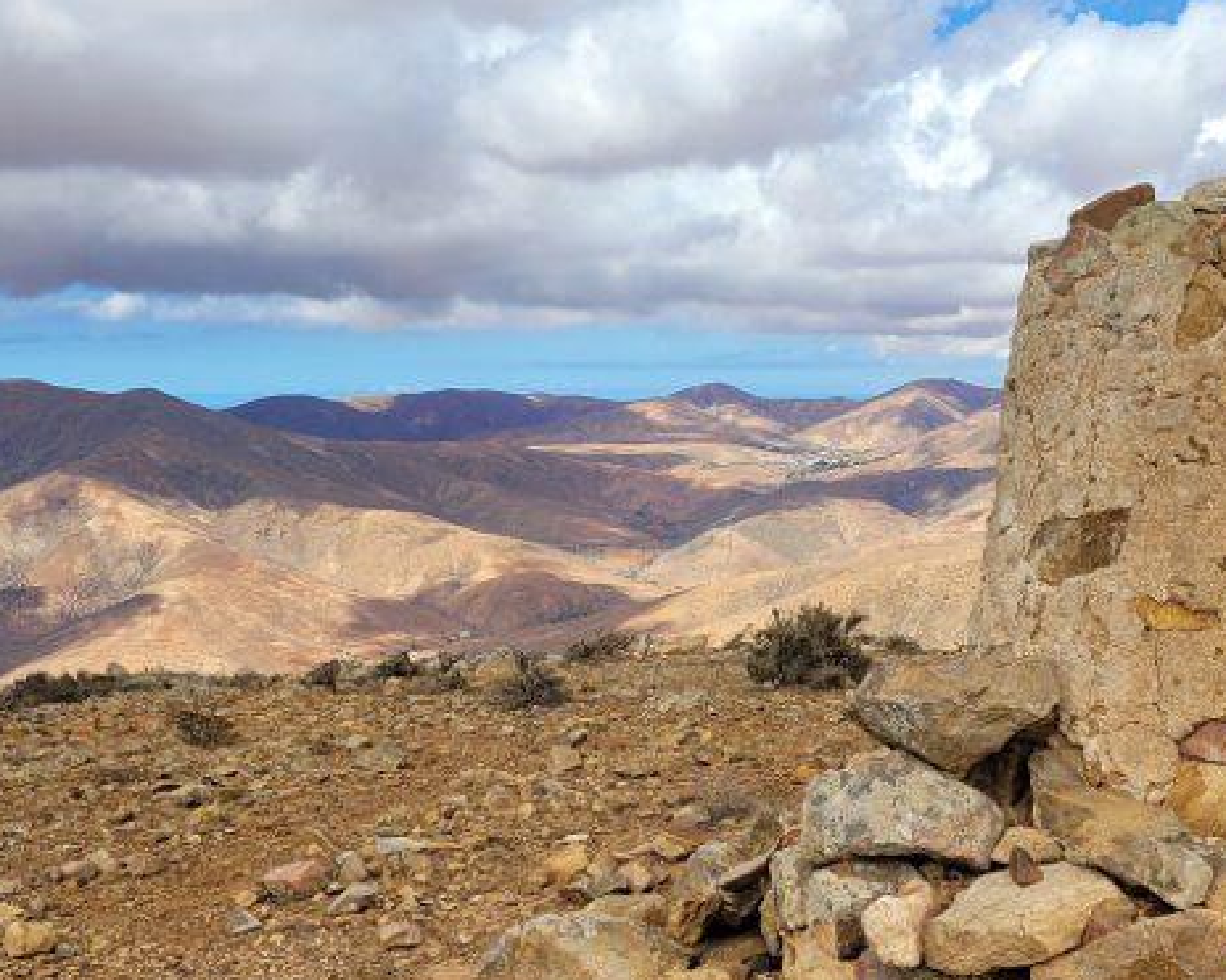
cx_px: 840
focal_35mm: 42
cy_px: 713
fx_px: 1524
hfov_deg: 43.1
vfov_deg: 35.0
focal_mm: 5.4
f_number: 1.8
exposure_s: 1/2397
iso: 40
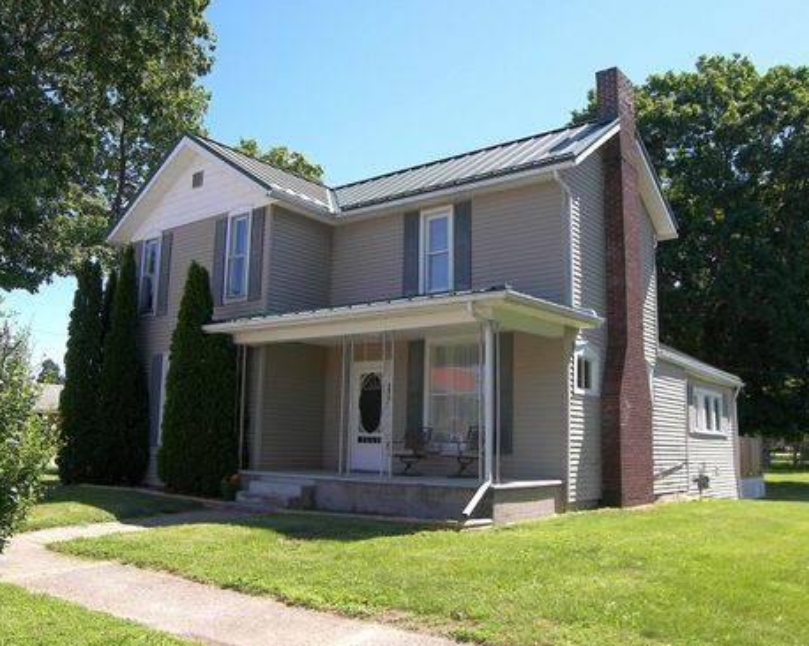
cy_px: 326
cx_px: 380
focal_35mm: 32
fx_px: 766
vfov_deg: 45.8
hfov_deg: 55.6
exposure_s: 1/400
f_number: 3.2
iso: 50
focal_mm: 6.3
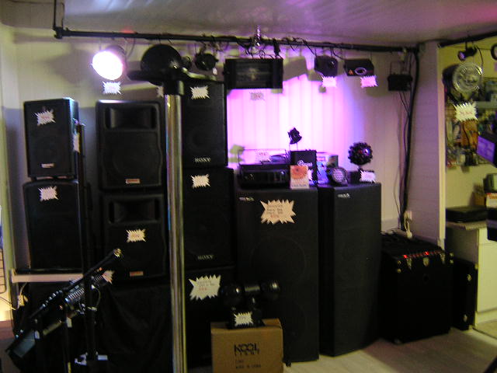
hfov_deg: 51.4
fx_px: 517
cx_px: 248
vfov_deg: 39.7
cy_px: 186
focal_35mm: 36
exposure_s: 1/3.1
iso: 282
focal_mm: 4.7
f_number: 2.6
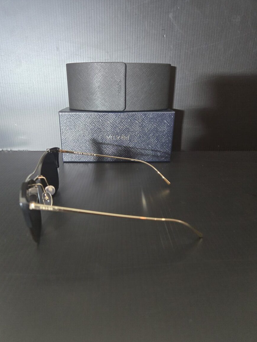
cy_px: 175
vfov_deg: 71.6
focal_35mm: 24
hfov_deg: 56.8
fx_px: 237
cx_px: 123
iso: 640
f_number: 1.8
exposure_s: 1/60
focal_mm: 5.4
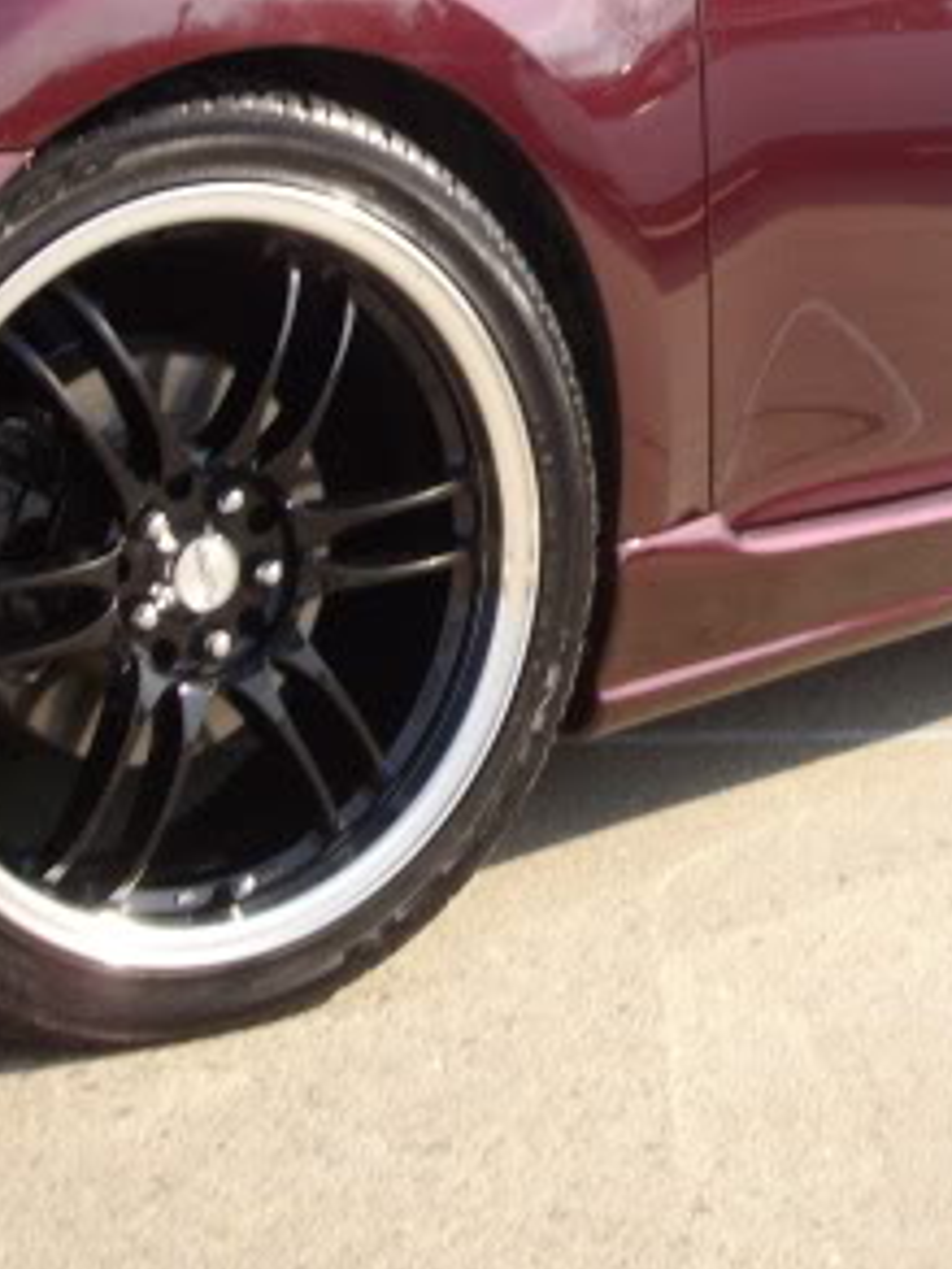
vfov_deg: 23.8
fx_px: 2970
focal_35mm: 81
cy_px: 274
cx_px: 730
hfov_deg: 18.1
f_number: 5.6
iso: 80
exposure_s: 1/125
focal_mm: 6.2
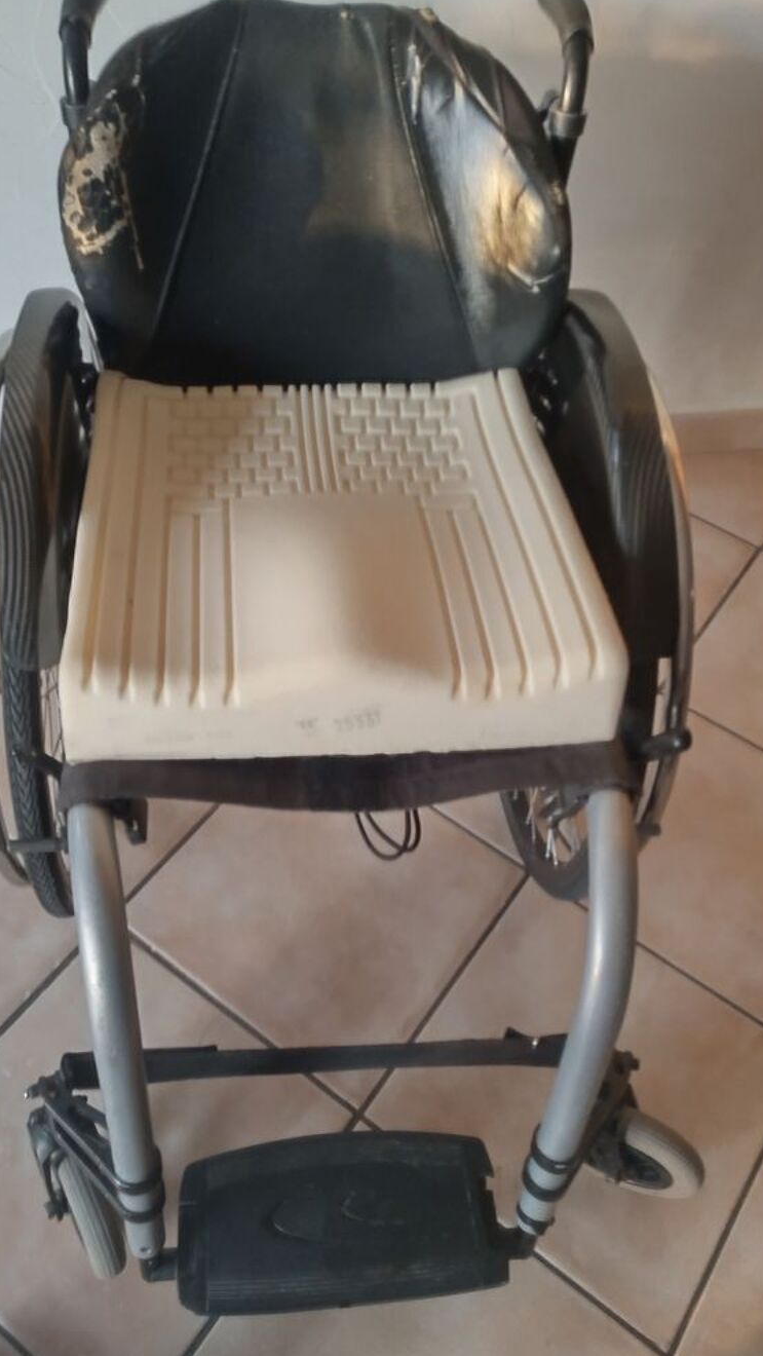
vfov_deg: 81.2
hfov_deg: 51.3
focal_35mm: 22
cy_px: 680
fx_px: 791
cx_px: 329
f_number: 2
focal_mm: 3.52
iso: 467
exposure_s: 1/25
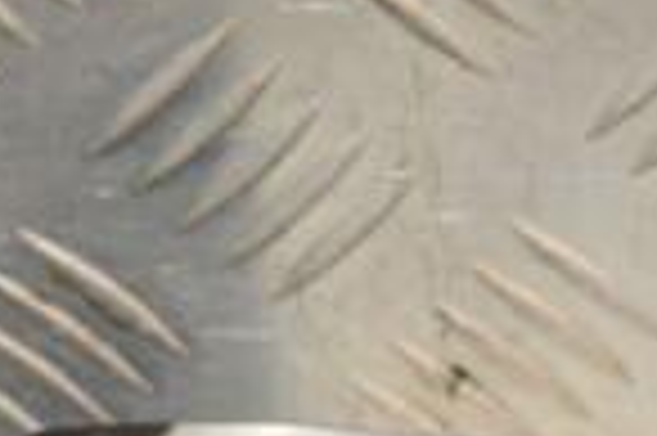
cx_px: 459
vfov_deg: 3.4
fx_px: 7438
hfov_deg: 5.1
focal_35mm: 408
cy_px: 629
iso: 800
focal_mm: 66
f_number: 7.1
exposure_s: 1/200
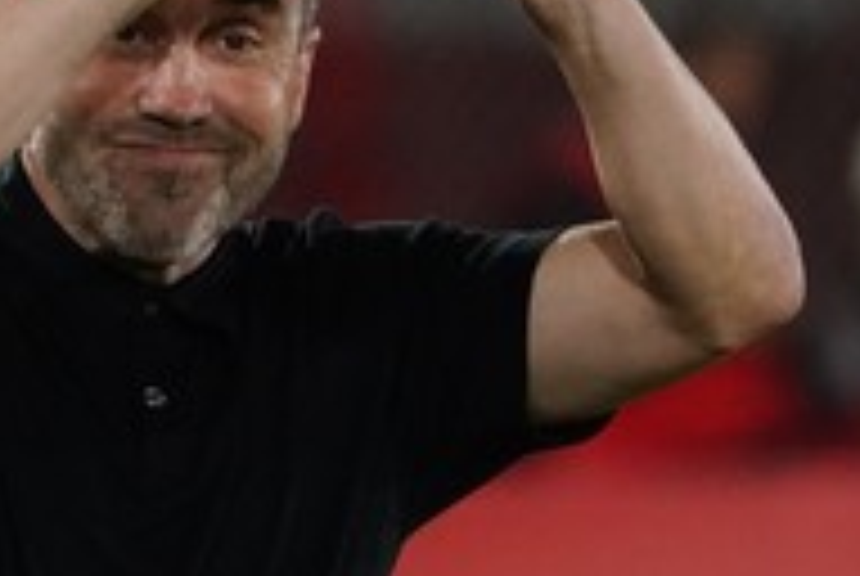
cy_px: 220
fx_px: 36008
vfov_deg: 0.9
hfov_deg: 1.4
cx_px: 162
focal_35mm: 1505
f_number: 6.3
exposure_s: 1/1600
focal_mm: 400
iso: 8000
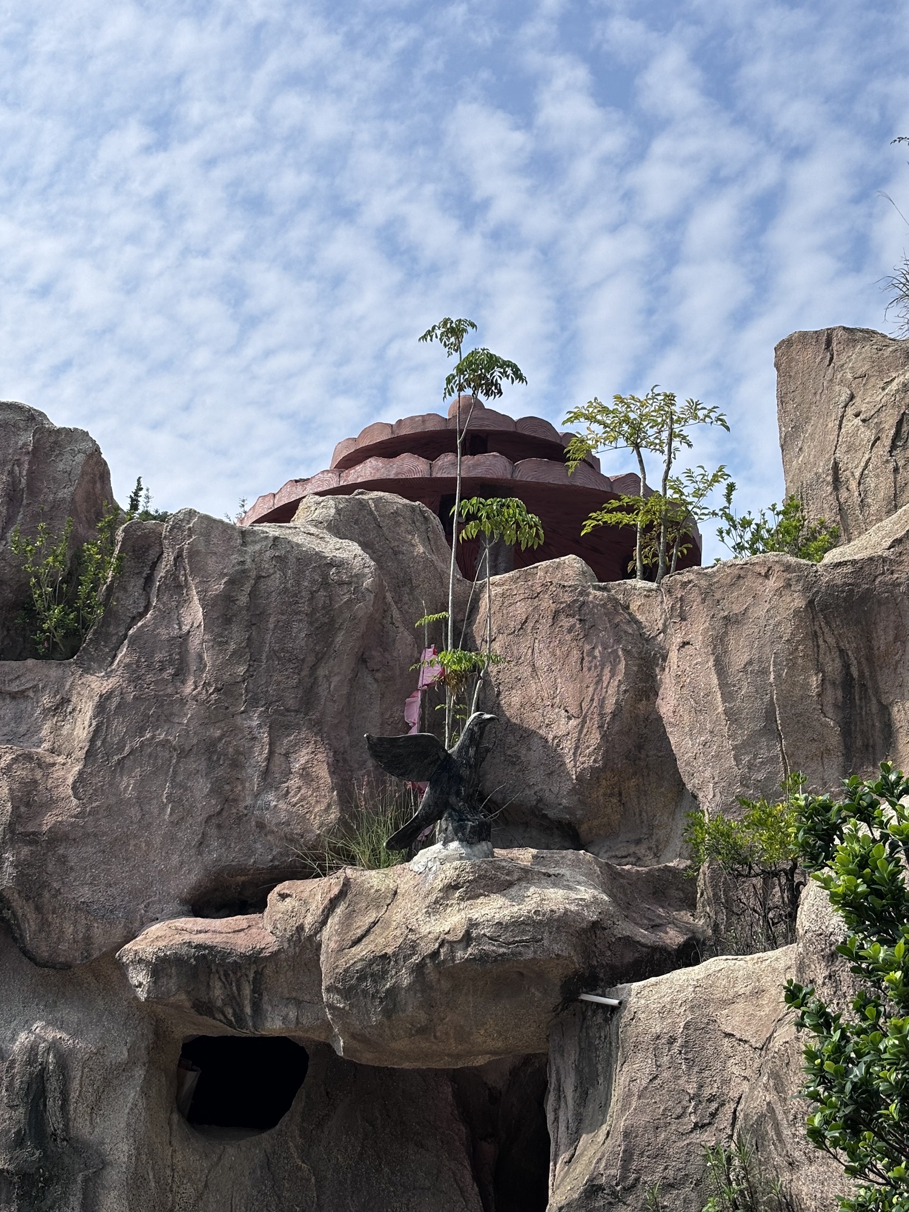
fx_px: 1821
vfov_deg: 36.8
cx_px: 454
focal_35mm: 52
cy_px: 606
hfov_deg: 28.0
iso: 40
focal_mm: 5.96
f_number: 1.6
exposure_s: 1/3663
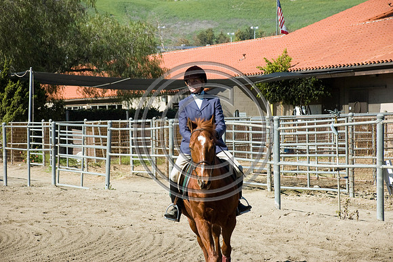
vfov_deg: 10.7
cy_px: 131
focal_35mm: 128
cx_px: 196
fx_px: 1391
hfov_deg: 16.1
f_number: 5.6
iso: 800
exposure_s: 1/400
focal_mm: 85
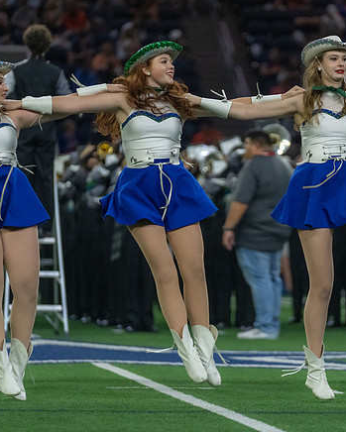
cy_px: 223
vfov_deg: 6.9
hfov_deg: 5.5
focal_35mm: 282
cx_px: 191
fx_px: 3608
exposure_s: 1/1250
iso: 4000
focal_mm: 174
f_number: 2.8
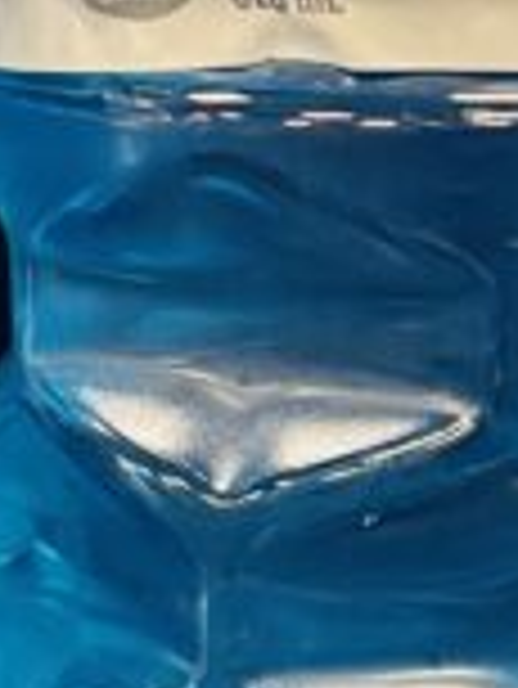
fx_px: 3467
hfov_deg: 8.4
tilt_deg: -11.6
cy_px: 495
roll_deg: +0.1
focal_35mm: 174
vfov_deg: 11.3
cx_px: 784
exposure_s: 1/60
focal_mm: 4.2
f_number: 1.6
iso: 160
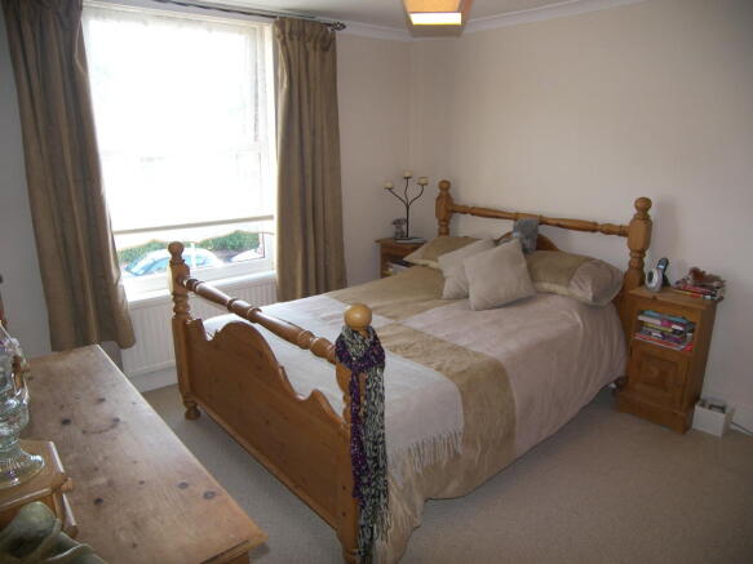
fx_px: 522
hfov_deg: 71.6
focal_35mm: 24
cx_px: 376
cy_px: 282
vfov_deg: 56.8
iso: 100
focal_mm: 5
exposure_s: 1/30
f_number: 2.8
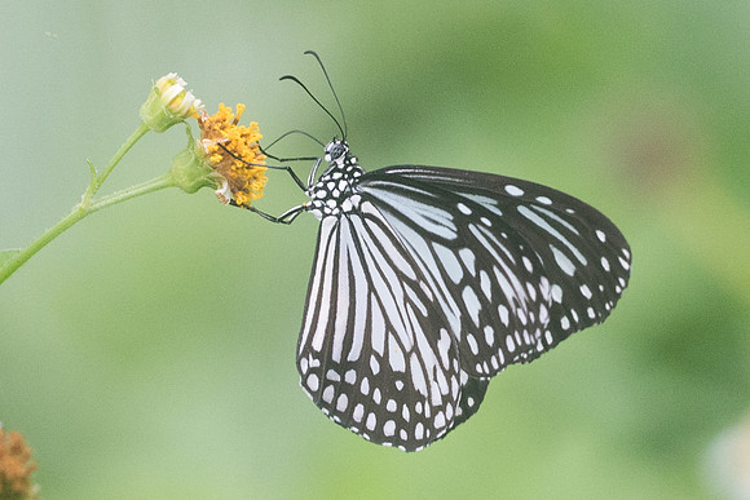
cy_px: 308
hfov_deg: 2.5
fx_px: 17532
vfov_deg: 1.6
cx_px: 497
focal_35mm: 841
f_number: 6.3
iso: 800
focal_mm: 150
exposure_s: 1/160
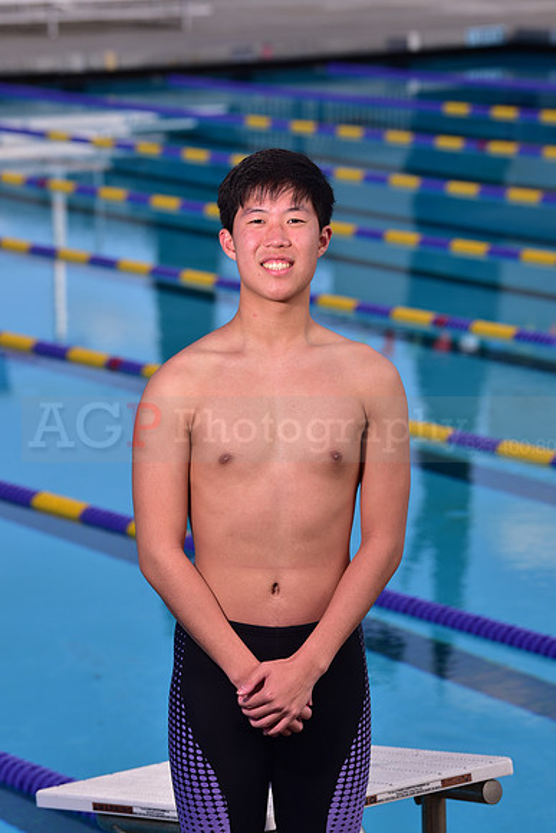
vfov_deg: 15.2
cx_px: 278
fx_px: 3125
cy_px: 416
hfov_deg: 10.2
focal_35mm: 135
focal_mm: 135
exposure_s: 1/250
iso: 80
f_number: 6.3
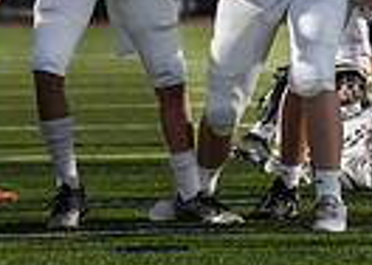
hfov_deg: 5.1
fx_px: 4190
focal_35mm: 397
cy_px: 123
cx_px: 70
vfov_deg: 3.6
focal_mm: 84
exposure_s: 1/1250
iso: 3200
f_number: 2.8
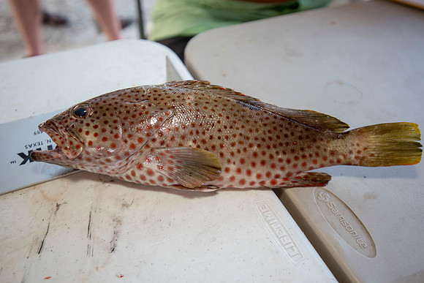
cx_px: 212
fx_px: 377
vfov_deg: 41.1
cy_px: 142
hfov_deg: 58.7
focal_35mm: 32
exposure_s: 1/100
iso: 250
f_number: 3.5
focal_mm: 32
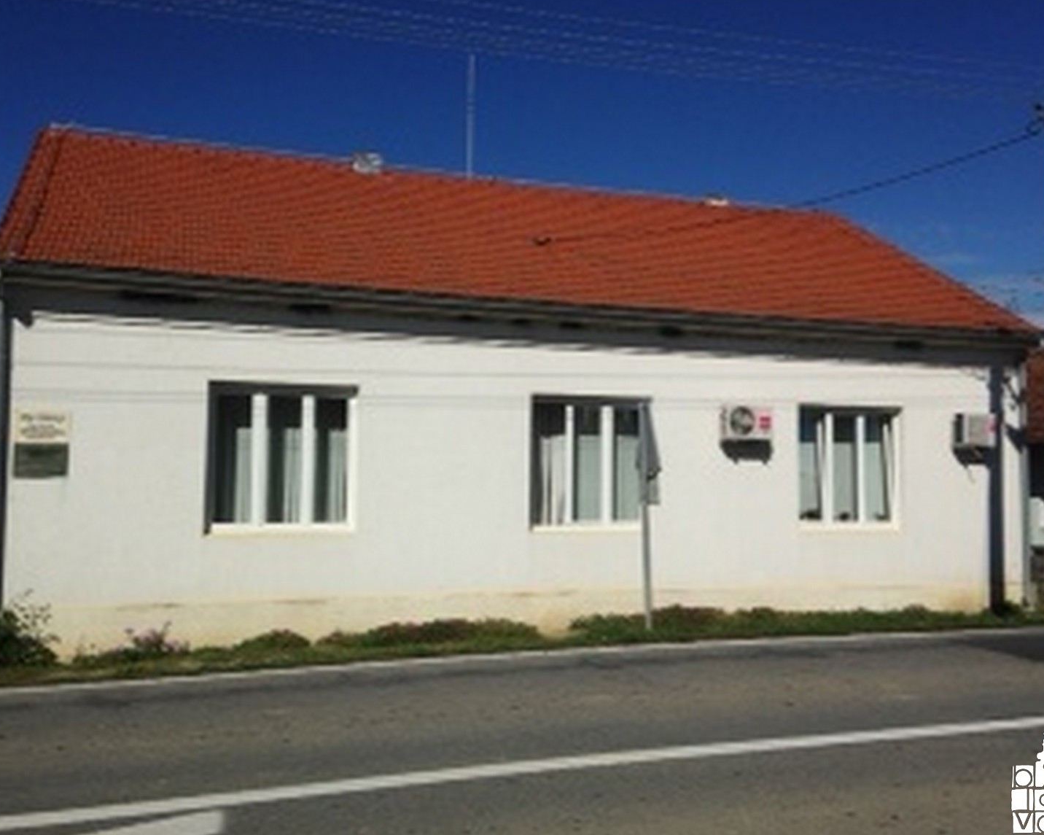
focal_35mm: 36
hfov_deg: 50.3
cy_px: 421
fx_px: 1112
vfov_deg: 41.1
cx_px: 526
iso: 50
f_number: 2.4
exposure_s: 1/5435
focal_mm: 4.12
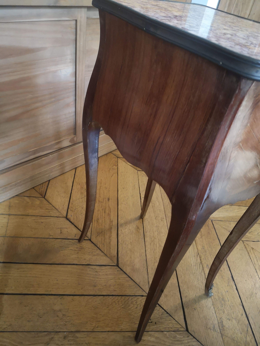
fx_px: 270
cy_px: 173
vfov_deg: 65.3
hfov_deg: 51.4
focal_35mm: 27
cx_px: 130
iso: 400
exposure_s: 1/25
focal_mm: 3.95
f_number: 1.8
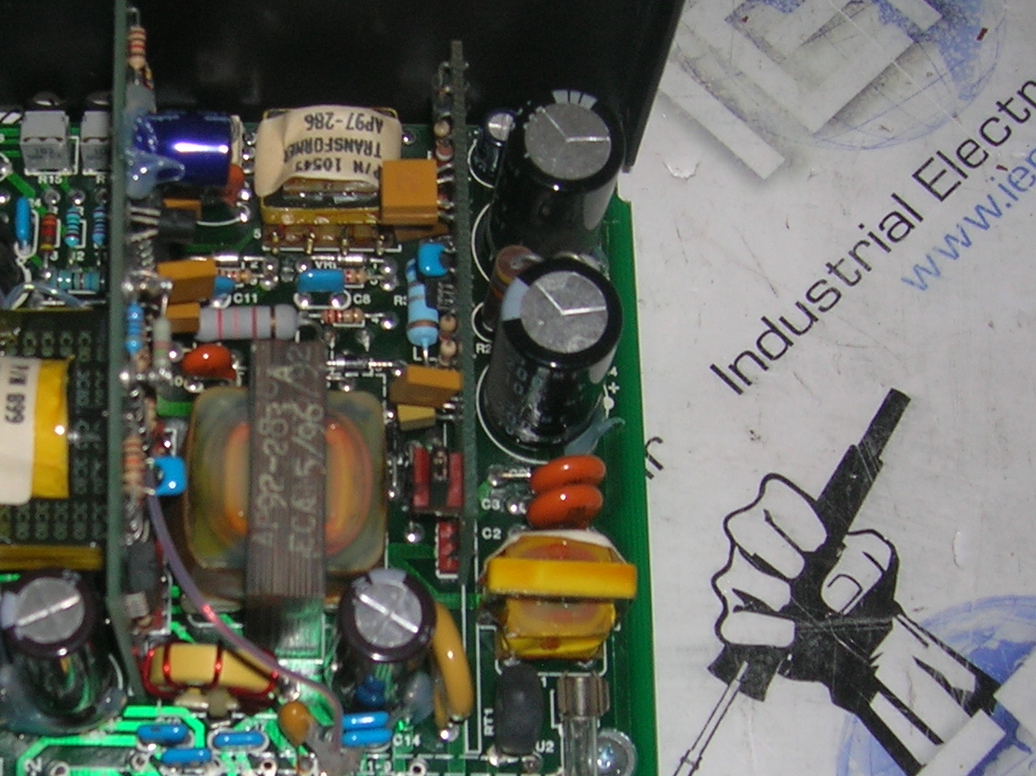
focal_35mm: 70
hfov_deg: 27.3
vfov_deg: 20.9
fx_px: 2094
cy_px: 503
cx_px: 221
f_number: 2.9
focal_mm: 5.7
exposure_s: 1/60.1
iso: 50
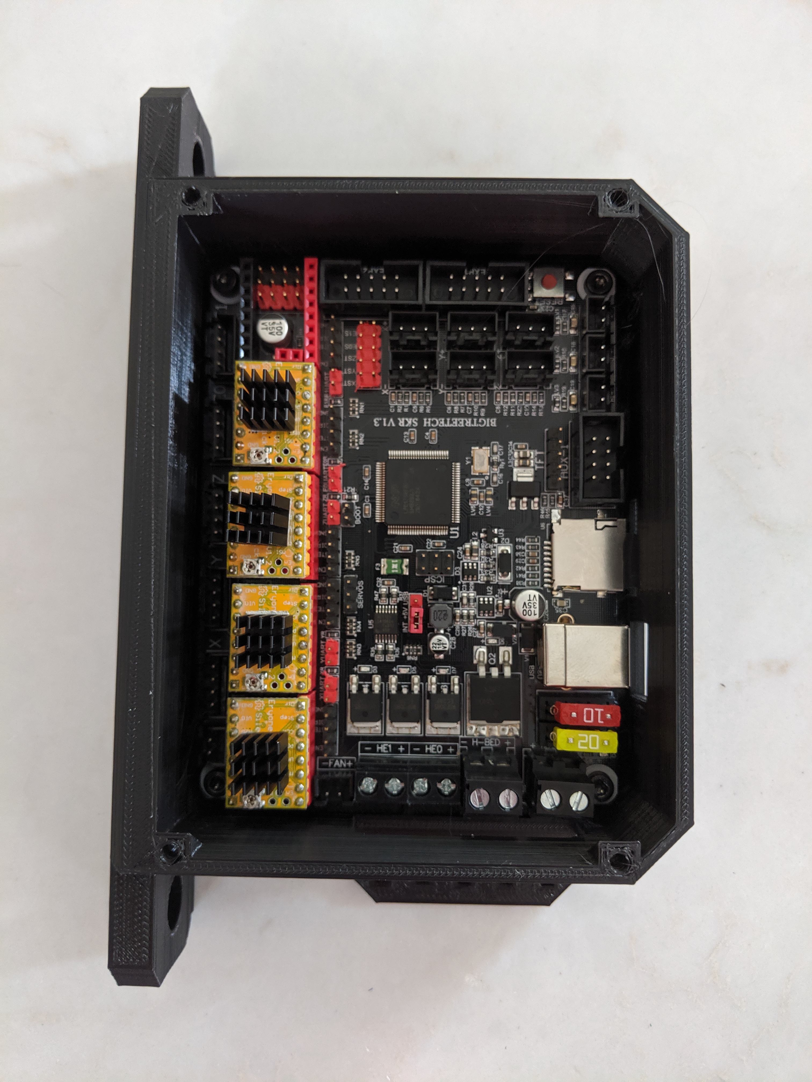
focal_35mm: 27
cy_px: 541
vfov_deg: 65.3
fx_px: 844
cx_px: 406
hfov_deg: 51.4
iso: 439
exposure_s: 1/60
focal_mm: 4.44
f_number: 1.8
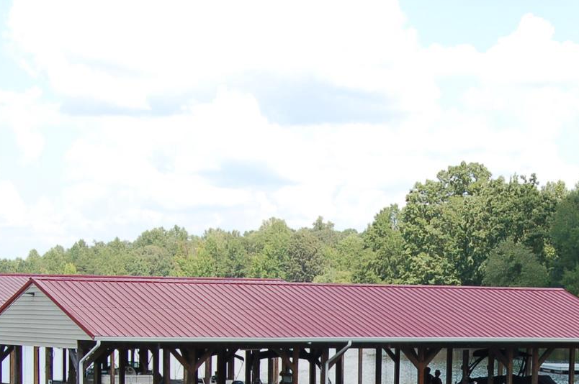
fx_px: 1719
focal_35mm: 107
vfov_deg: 12.5
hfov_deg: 19.0
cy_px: 450
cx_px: 452
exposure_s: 1/200
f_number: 7.1
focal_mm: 28
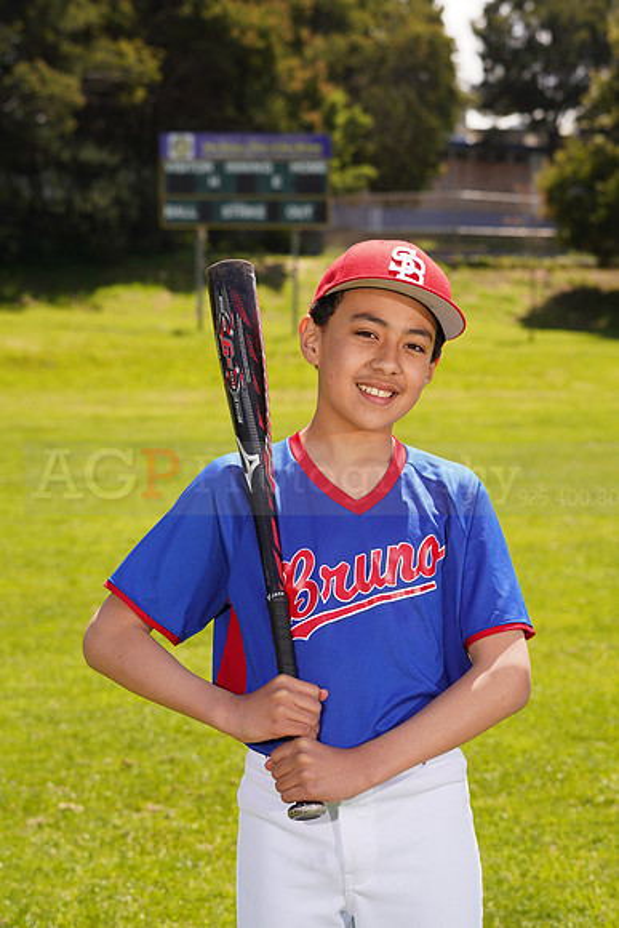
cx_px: 310
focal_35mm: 100
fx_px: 2577
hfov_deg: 13.7
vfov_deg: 20.4
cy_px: 464
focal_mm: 100
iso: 100
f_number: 9
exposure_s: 1/160
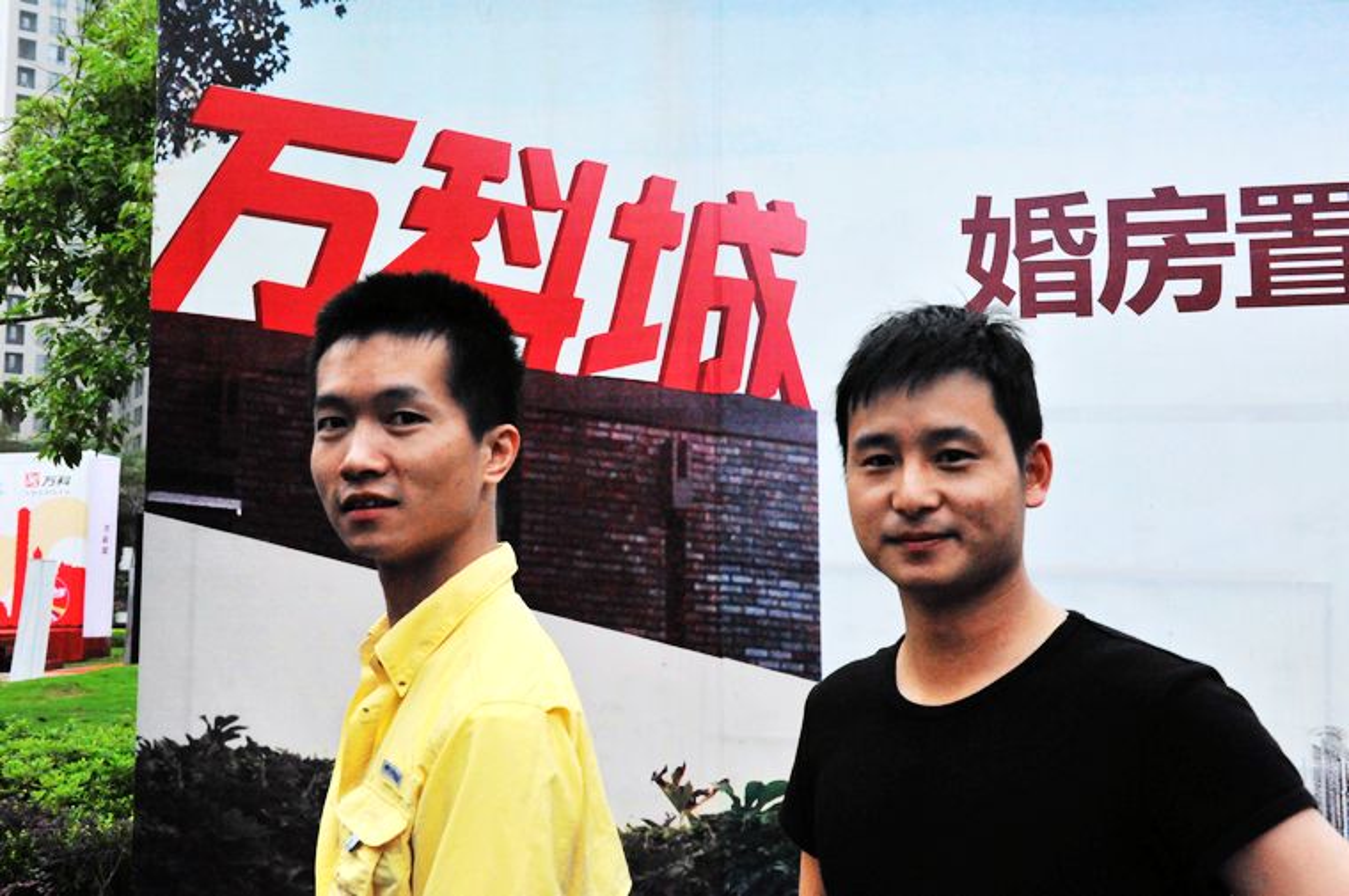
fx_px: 1348
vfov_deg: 36.8
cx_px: 674
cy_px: 448
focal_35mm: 36
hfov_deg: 53.2
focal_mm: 36
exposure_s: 1/4000
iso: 6400
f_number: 9
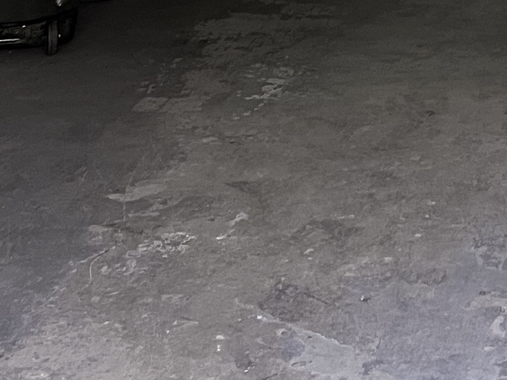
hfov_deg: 15.6
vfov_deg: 11.0
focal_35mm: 122
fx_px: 1787
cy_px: -404
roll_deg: +0.2
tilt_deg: -2.1
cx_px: 593
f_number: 1.5
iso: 125
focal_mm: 5.7
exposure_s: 1/95
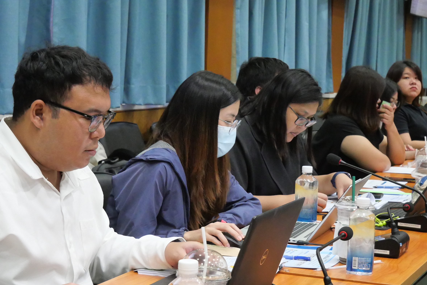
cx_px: 194
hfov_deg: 27.3
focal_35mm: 74
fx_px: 878
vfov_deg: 18.4
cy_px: 183
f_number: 4.3
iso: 3200
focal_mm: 23
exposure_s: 1/100
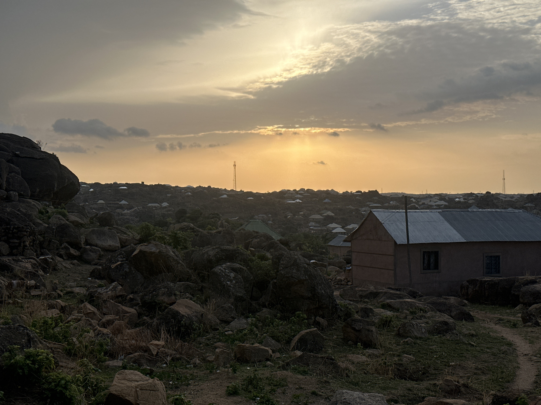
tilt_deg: -0.7
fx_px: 750
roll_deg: +0.5
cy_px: 202
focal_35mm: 48
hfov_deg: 39.7
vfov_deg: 30.3
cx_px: 270
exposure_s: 1/4367
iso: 64
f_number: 1.78
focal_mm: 6.86
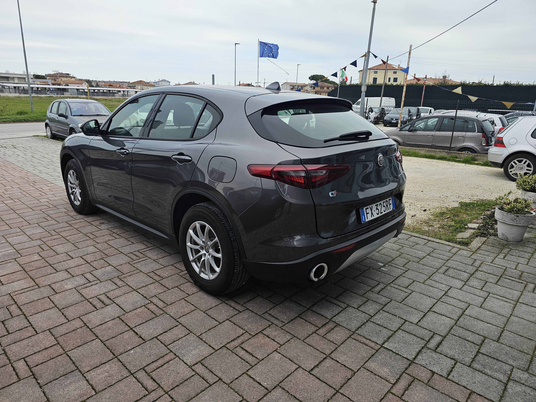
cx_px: 268
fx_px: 356
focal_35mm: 23
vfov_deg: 58.9
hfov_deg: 73.9
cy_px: 201
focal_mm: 6.3
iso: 40
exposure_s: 1/180
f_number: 1.7
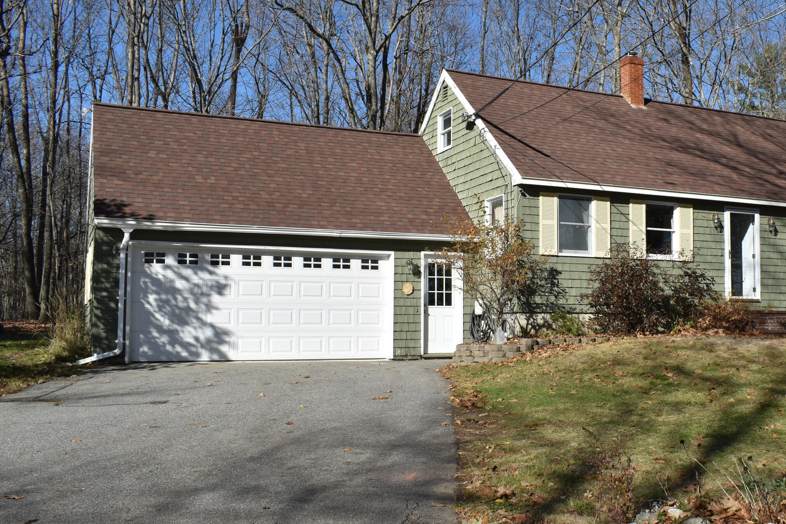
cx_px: 558
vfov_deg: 33.4
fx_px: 873
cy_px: 270
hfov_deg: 47.2
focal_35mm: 40
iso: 100
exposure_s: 1/320
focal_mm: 18
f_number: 9
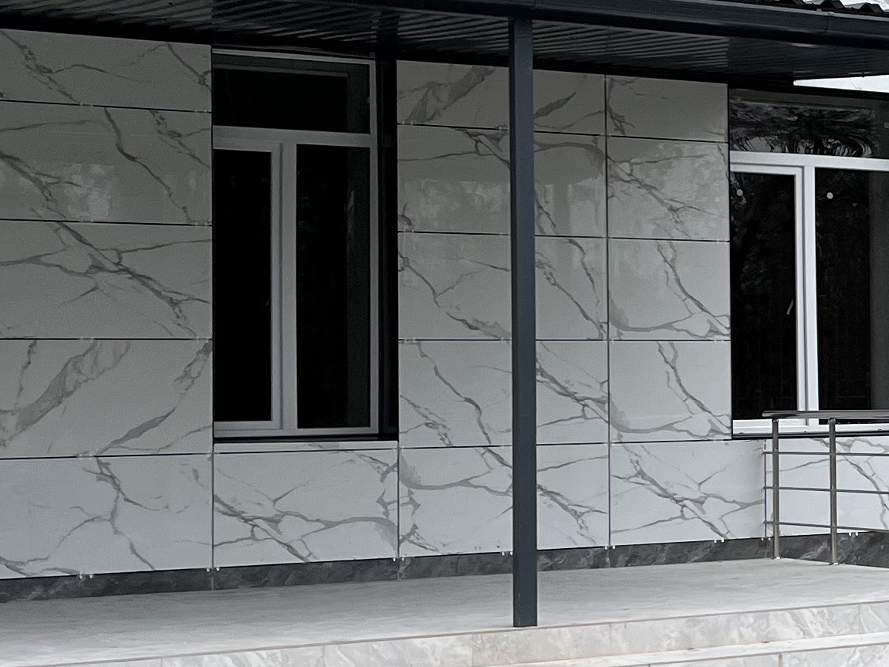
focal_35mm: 91
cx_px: 1286
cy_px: 301
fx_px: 2337
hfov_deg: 19.2
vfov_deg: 16.2
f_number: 1.6
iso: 50
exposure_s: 1/714
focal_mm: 5.1
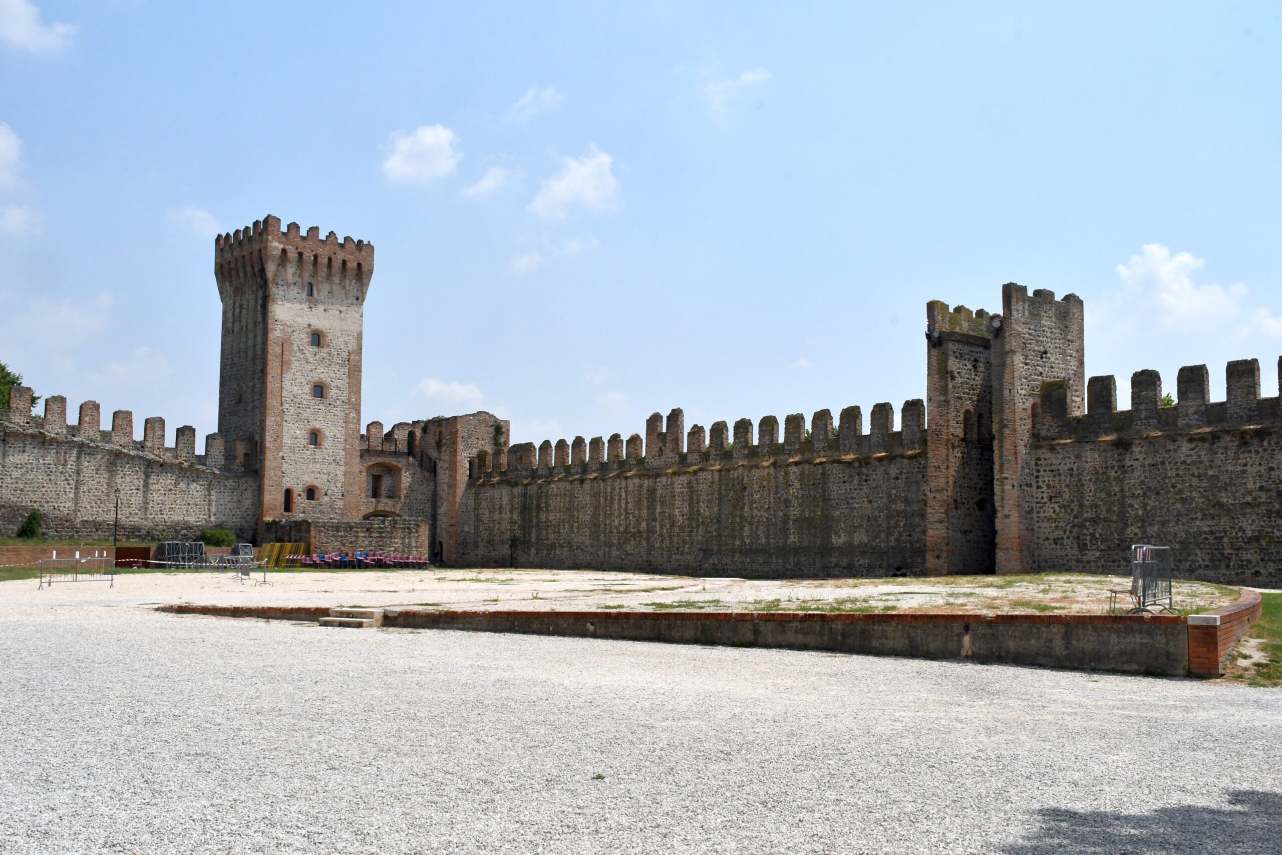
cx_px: 641
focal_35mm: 34
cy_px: 428
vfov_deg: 38.9
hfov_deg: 55.8
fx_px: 1211
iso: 1600
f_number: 18
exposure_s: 1/2000
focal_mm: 23
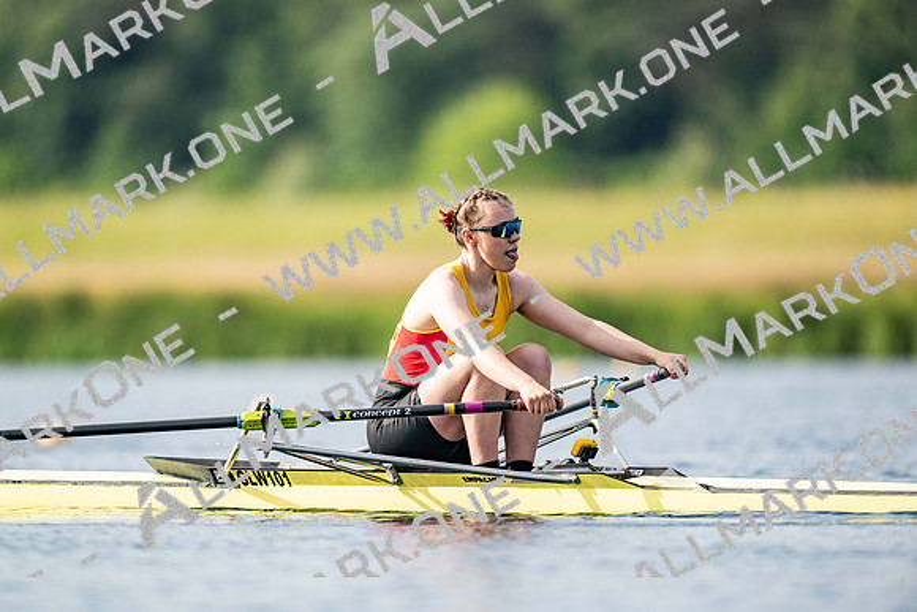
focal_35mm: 600
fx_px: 15286
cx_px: 458
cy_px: 306
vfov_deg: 2.3
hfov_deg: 3.4
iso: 200
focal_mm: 600
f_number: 4
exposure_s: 1/2500
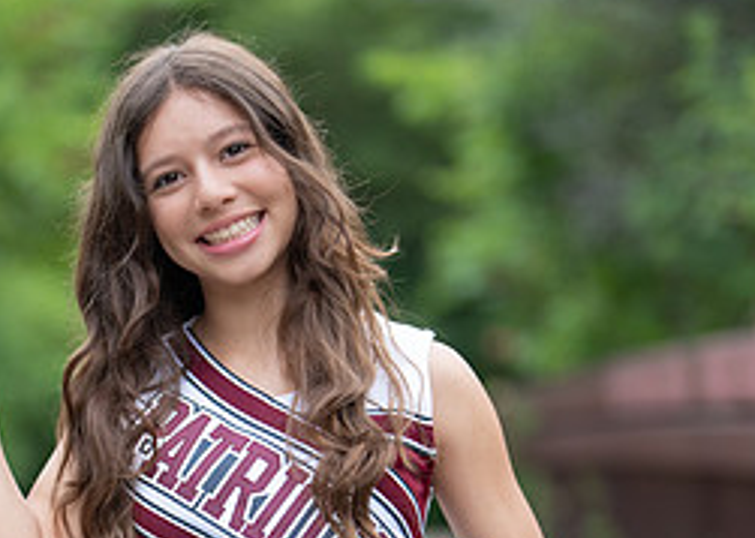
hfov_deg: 13.0
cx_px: 288
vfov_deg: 9.3
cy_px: 507
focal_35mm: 154
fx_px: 3300
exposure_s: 1/320
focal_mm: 50
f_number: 1.2
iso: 100
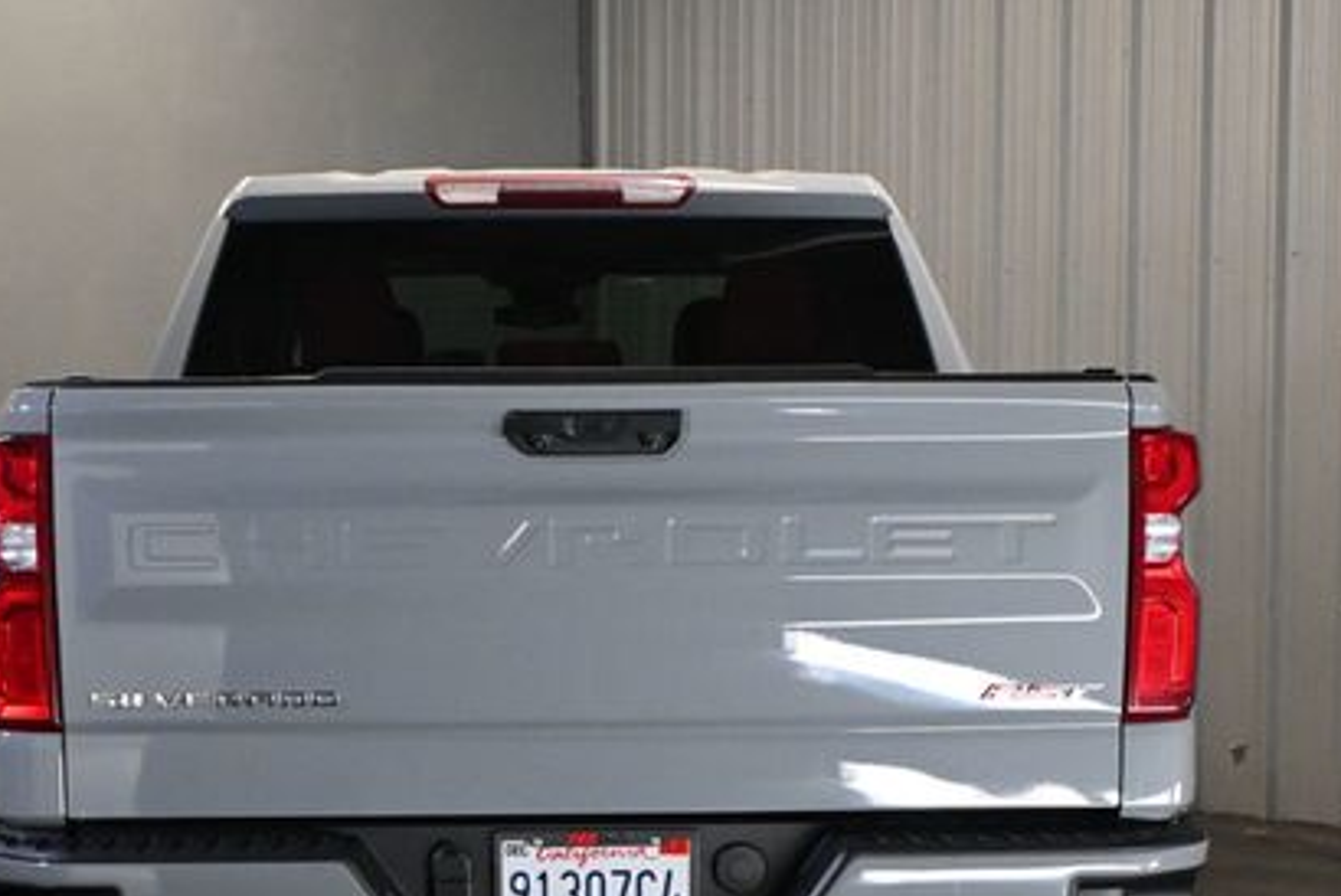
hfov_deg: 31.2
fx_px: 2400
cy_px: 638
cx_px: 585
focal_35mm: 64
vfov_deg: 21.0
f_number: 4.5
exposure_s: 1/60
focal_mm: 27.5
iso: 3600
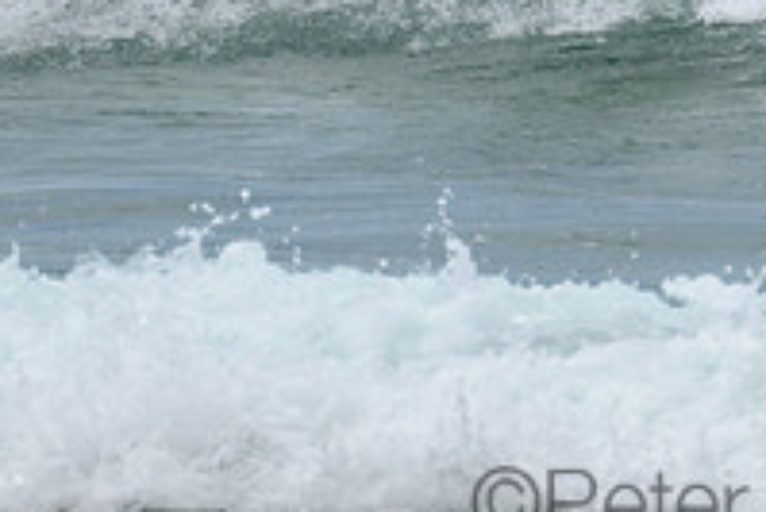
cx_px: 567
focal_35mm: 2802
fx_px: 59662
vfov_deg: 0.5
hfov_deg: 0.7
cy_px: -264
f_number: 11
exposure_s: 1/2000
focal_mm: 800
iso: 640
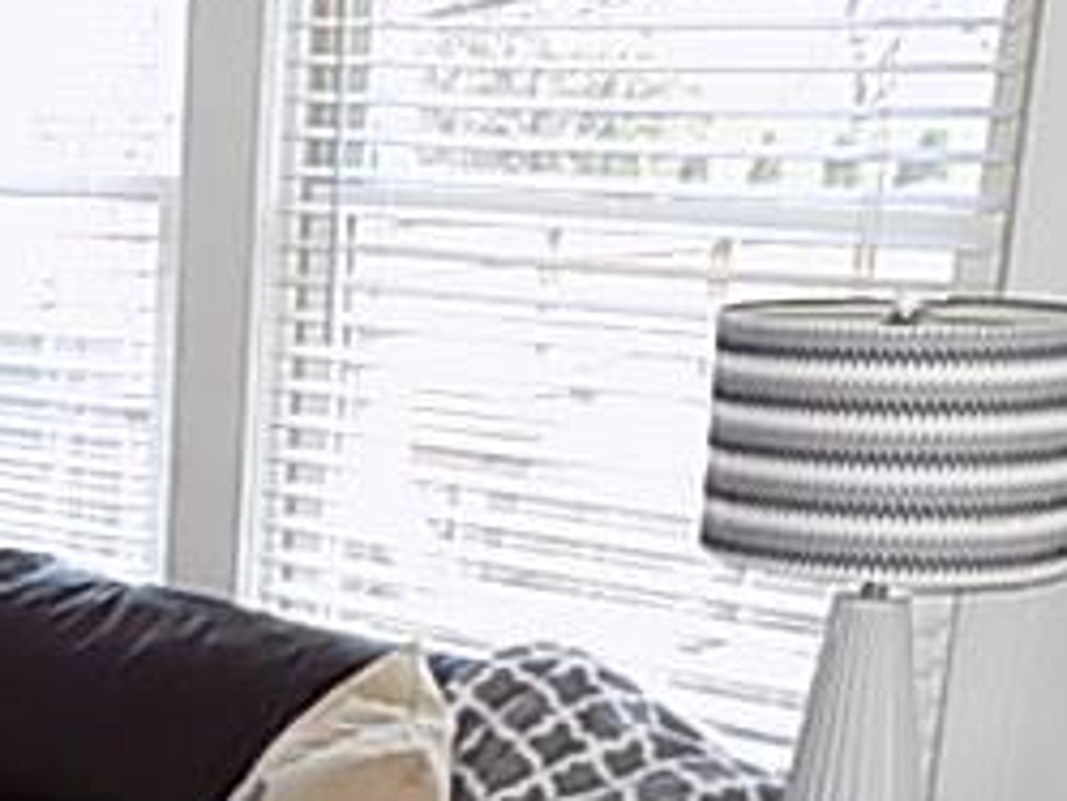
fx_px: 2375
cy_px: 861
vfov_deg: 18.5
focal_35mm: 77
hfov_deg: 23.2
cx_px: -219
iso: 140
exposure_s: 1/30
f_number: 3.3
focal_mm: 5.3
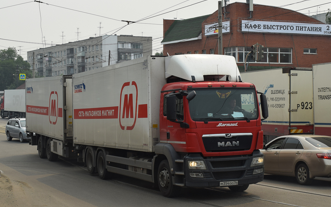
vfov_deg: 23.7
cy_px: 104
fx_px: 492
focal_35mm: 55
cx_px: 165
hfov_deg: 37.2
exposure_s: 1/400
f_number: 10
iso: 200
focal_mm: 35
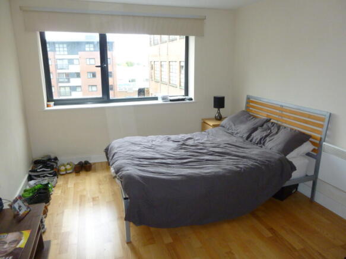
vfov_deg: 54.9
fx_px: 250
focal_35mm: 25
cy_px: 130
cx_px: 173
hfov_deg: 69.4
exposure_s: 1/60
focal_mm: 4.5
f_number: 3.1
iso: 250
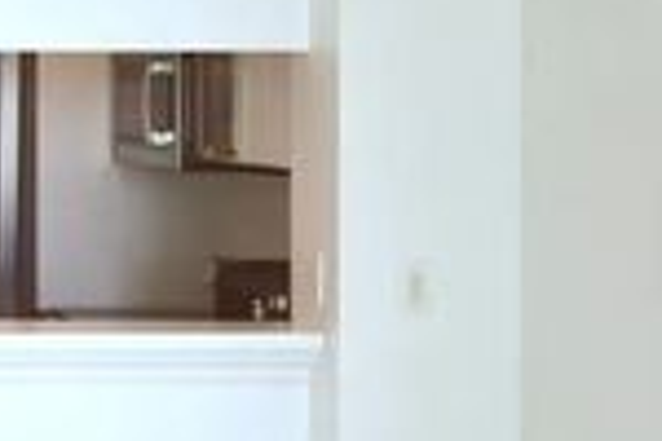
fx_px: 2115
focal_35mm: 115
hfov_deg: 16.0
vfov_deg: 11.8
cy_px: 62
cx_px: -397
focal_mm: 18
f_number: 5.6
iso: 400
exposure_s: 1/125
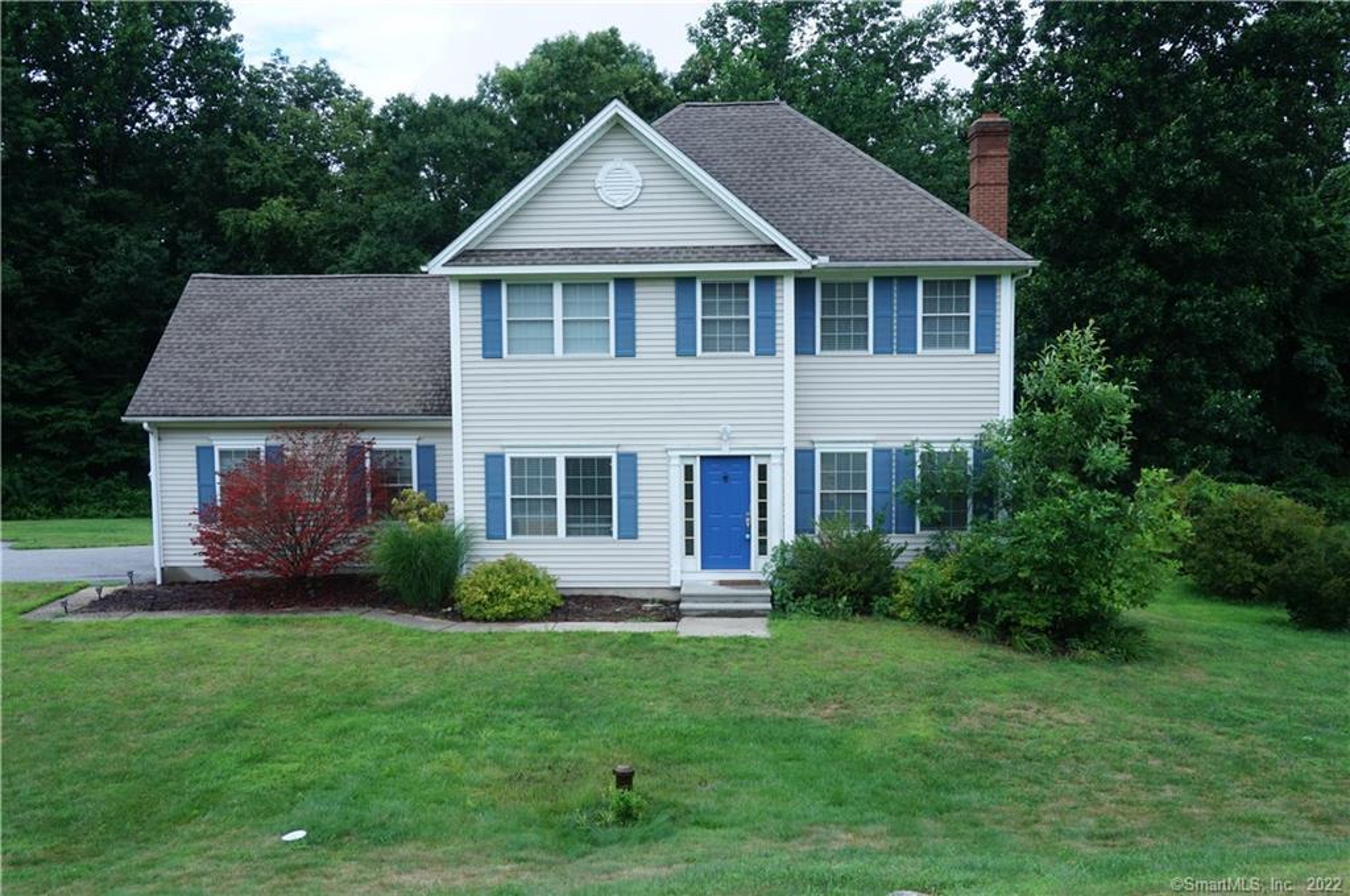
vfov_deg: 38.3
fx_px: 1292
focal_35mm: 34
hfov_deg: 55.2
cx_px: 675
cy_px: 448
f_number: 11
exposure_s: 1/80
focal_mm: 23
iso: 100
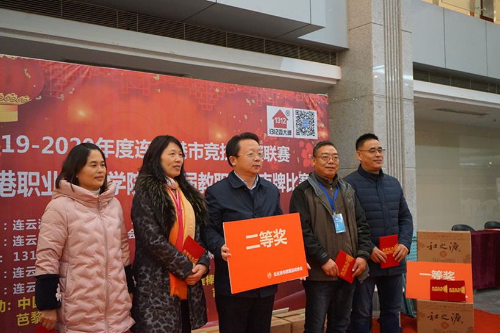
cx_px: 250
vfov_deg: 35.9
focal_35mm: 37
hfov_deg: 51.9
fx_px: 514
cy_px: 166
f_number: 4
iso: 6400
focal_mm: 37
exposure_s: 1/60
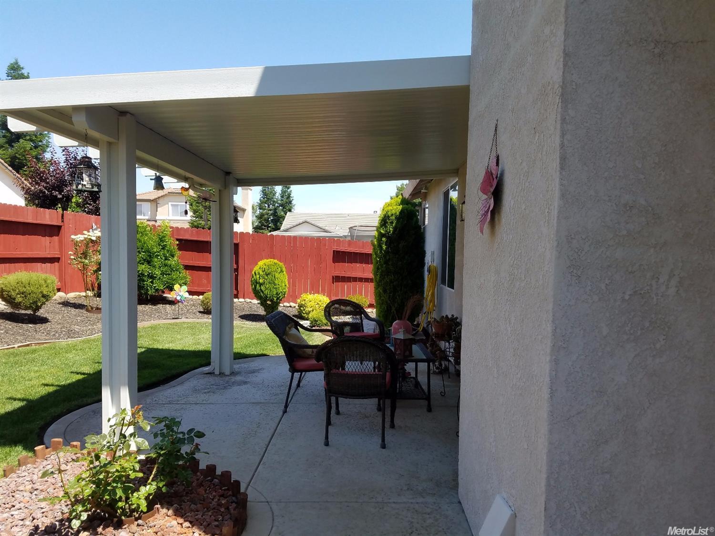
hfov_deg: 67.3
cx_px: 358
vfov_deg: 53.0
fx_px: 537
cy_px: 268
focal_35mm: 26
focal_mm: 4.2
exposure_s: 1/1224
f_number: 1.7
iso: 50
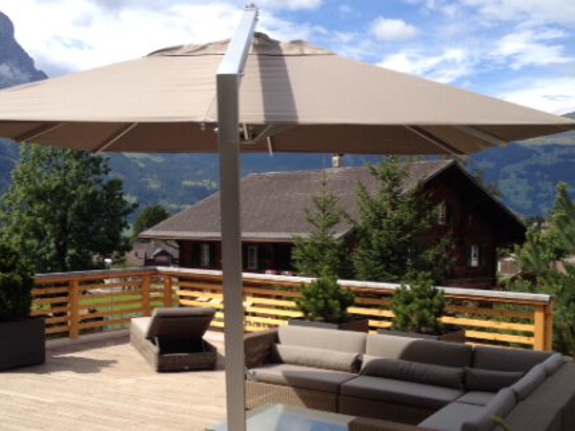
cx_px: 228
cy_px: 256
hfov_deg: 38.8
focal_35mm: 49
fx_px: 813
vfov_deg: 29.6
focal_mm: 4.28
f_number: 2.4
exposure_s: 1/1284
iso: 50
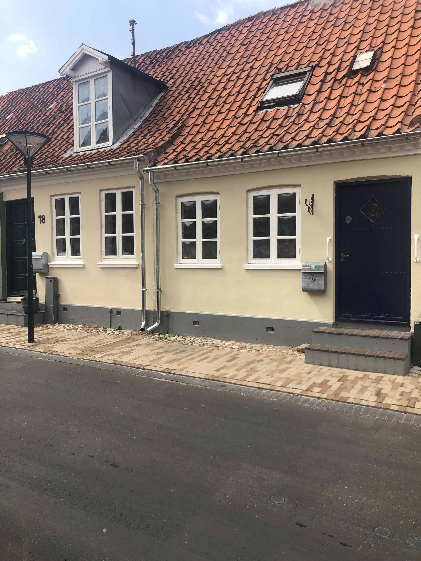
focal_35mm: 28
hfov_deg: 49.7
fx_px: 454
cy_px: 280
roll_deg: +0.6
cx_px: 210
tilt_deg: -2.5
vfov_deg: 63.4
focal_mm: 4
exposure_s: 1/1412
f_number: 1.8
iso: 20
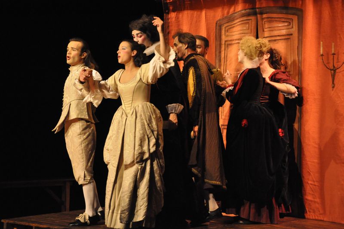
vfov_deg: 15.7
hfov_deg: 23.4
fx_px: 830
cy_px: 114
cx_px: 172
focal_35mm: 87
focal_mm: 58
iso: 3200
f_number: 5
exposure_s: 1/125
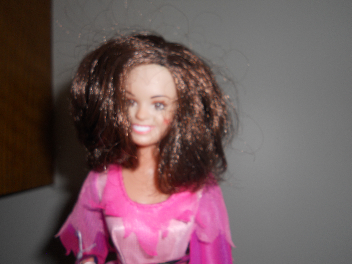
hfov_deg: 56.8
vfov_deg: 44.2
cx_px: 176
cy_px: 132
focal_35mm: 32
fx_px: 325
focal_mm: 5.8
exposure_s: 1/25
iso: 80
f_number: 8.8
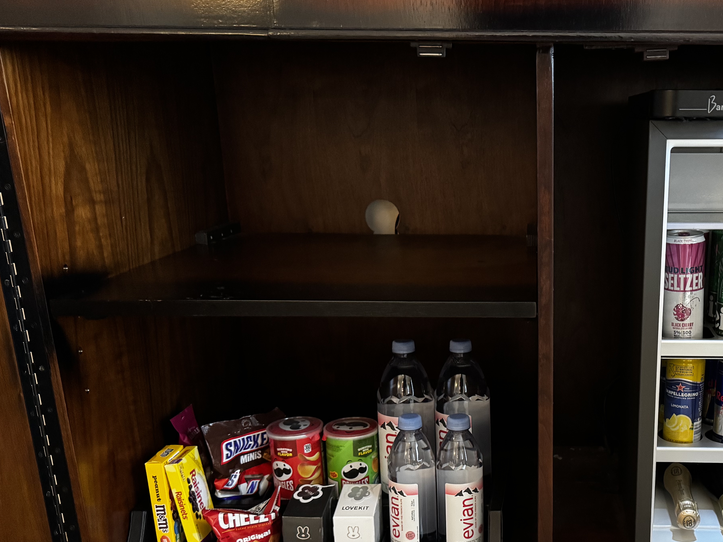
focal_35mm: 38
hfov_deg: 46.9
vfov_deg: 37.2
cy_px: 375
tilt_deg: -18.4
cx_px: 557
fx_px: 794
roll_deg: -0.8
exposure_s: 1/30
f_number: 1.78
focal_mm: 6.76
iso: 800
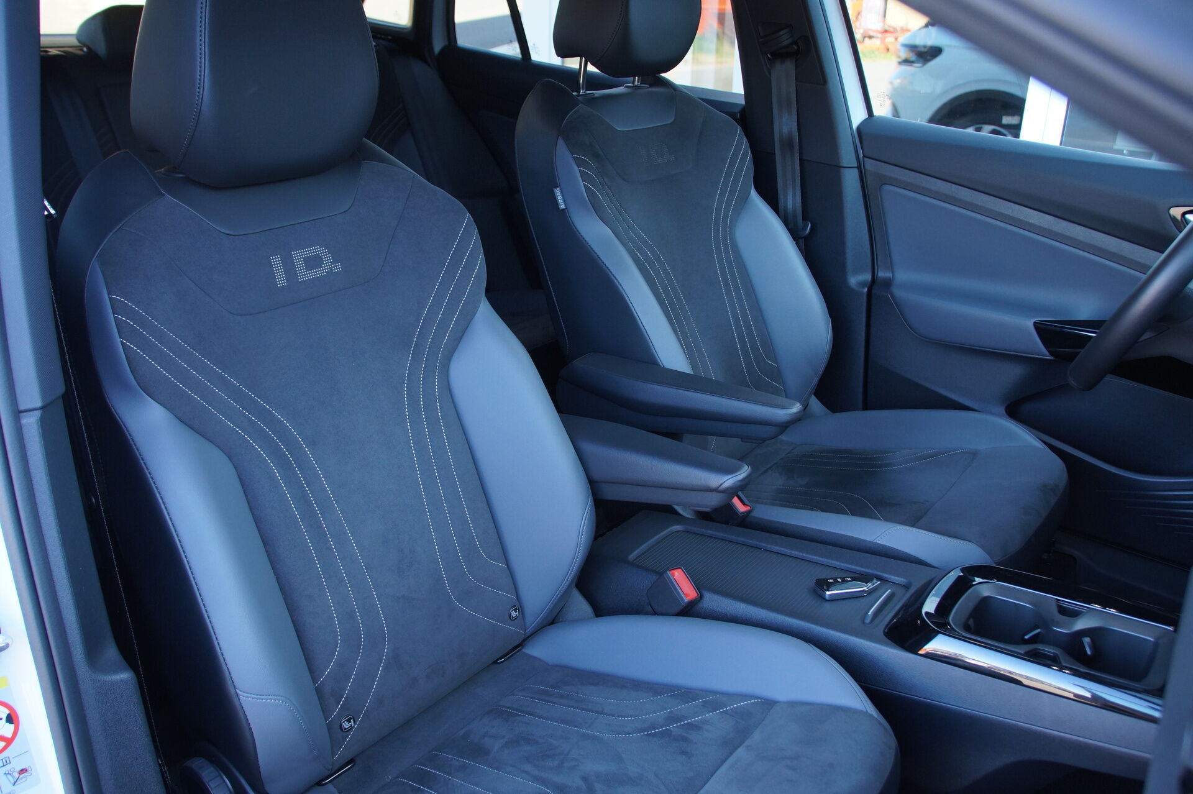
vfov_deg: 47.9
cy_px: 397
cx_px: 596
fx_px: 894
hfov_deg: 67.4
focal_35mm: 27
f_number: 4
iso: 400
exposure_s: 1/60
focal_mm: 18
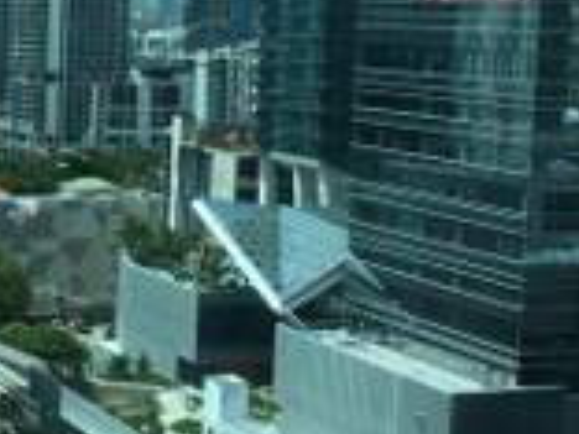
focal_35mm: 89
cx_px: -37
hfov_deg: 21.1
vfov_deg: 16.6
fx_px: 1489
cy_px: 163
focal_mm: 4.15
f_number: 2.2
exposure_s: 1/1374
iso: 25
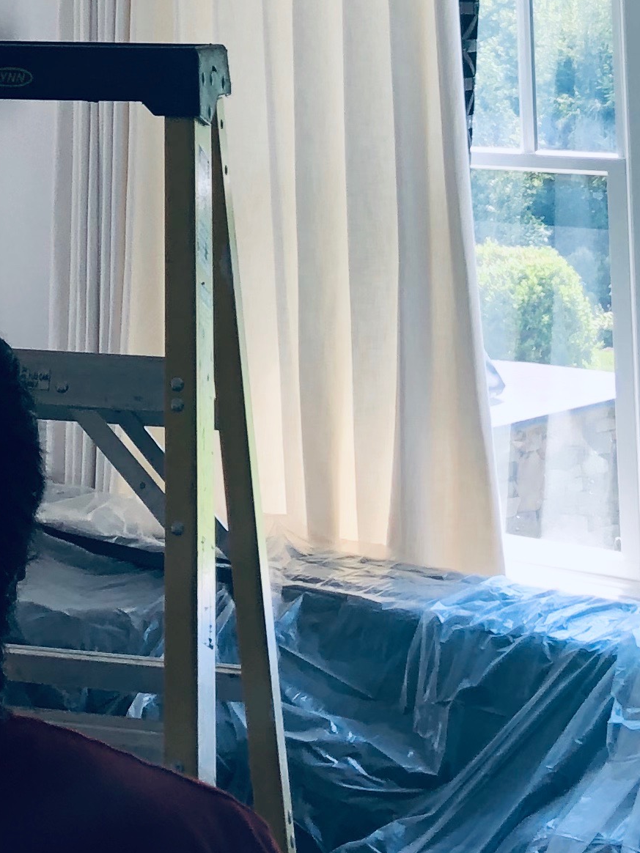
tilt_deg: +10.5
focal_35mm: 97
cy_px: -358
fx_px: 2391
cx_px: -92
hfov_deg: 14.8
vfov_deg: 18.4
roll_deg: -1.0
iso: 64
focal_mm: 4
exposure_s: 1/120
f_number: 1.8
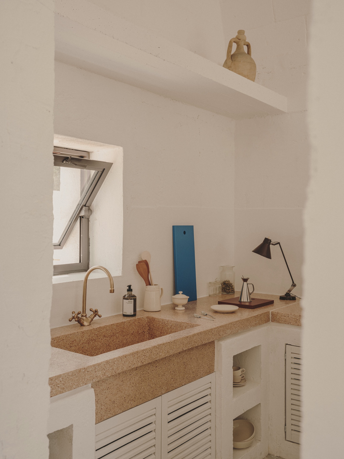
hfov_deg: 38.7
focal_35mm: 37
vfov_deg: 50.1
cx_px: 172
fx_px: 490
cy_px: 230
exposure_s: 1/55
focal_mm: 47.3
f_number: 8
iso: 400
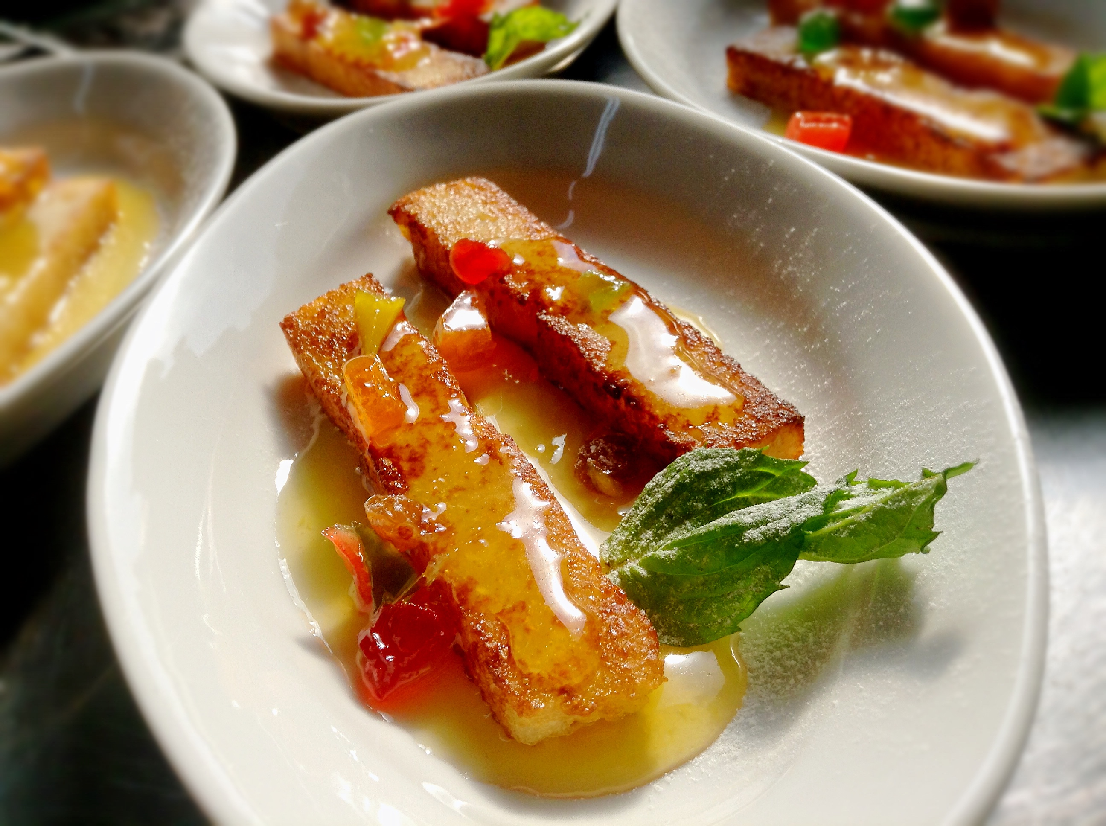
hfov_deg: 55.4
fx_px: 1053
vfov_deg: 42.8
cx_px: 553
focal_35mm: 33
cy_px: 413
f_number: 2.4
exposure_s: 1/504
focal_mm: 3.3
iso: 25
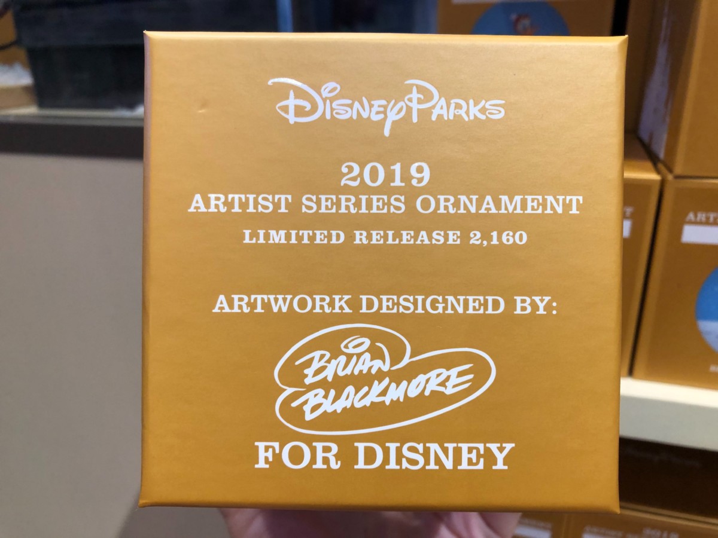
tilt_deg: -26.2
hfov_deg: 63.4
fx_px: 581
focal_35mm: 28
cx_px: 359
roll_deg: +0.8
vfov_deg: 49.7
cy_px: 269
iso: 32
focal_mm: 3.99
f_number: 1.8
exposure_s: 1/30
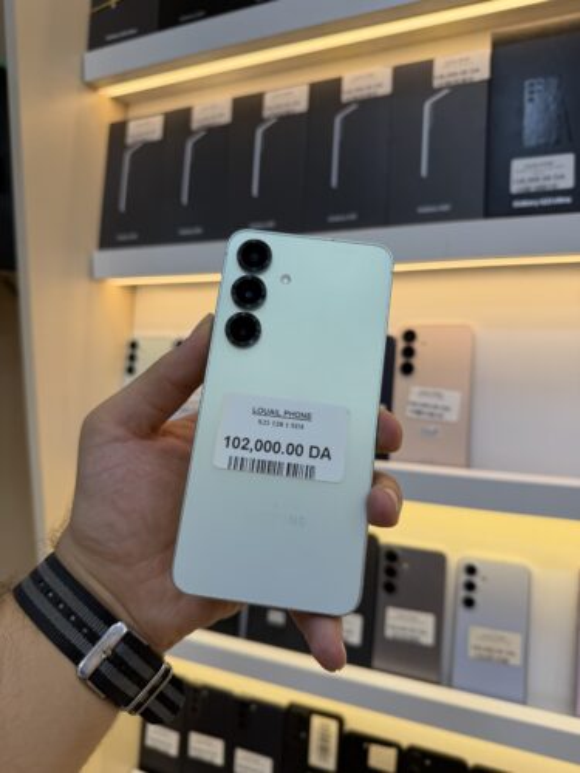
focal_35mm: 24
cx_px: 290
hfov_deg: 56.8
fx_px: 536
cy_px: 386
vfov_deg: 71.6
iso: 100
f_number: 1.78
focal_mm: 6.76
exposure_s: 1/643
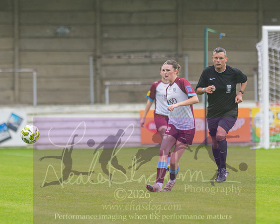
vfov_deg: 2.5
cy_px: 95
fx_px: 5211
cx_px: 127
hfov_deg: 3.1
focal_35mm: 629
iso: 320
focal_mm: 250
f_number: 2.8
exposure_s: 1/1600
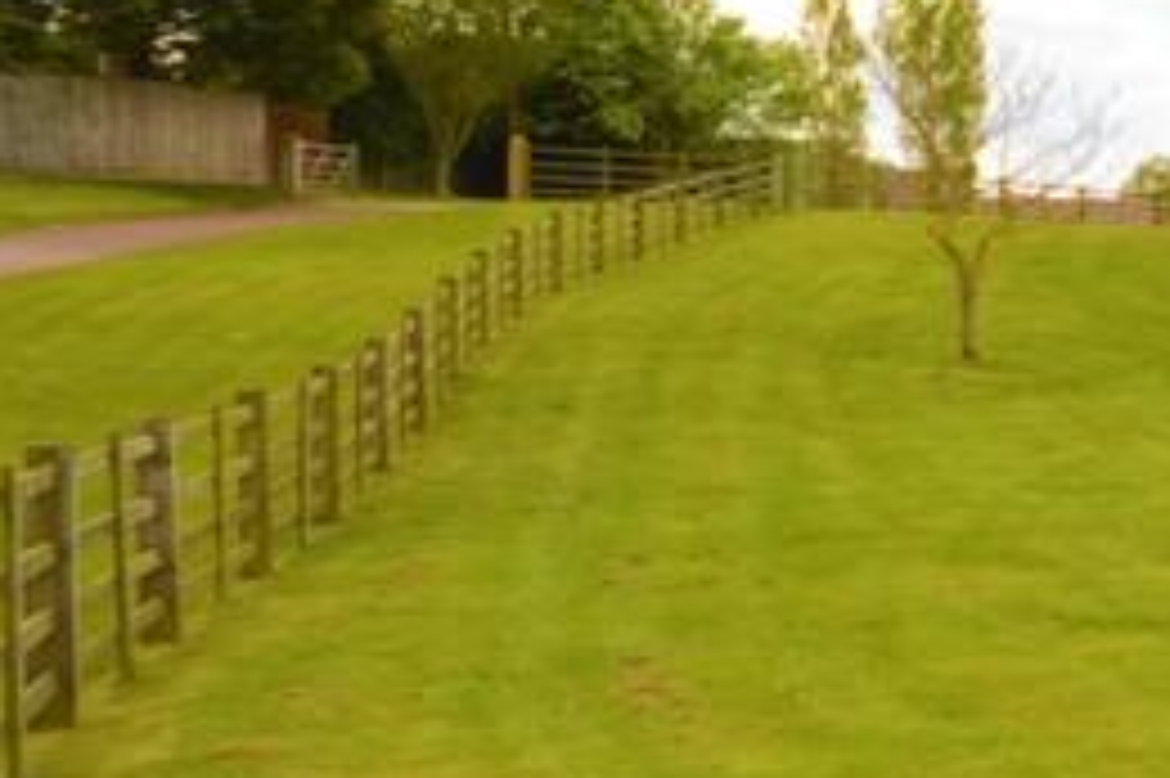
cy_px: 245
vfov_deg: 22.8
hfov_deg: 21.2
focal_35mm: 59
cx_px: 2151
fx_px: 1916
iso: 100
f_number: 7.1
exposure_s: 1/200
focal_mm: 10
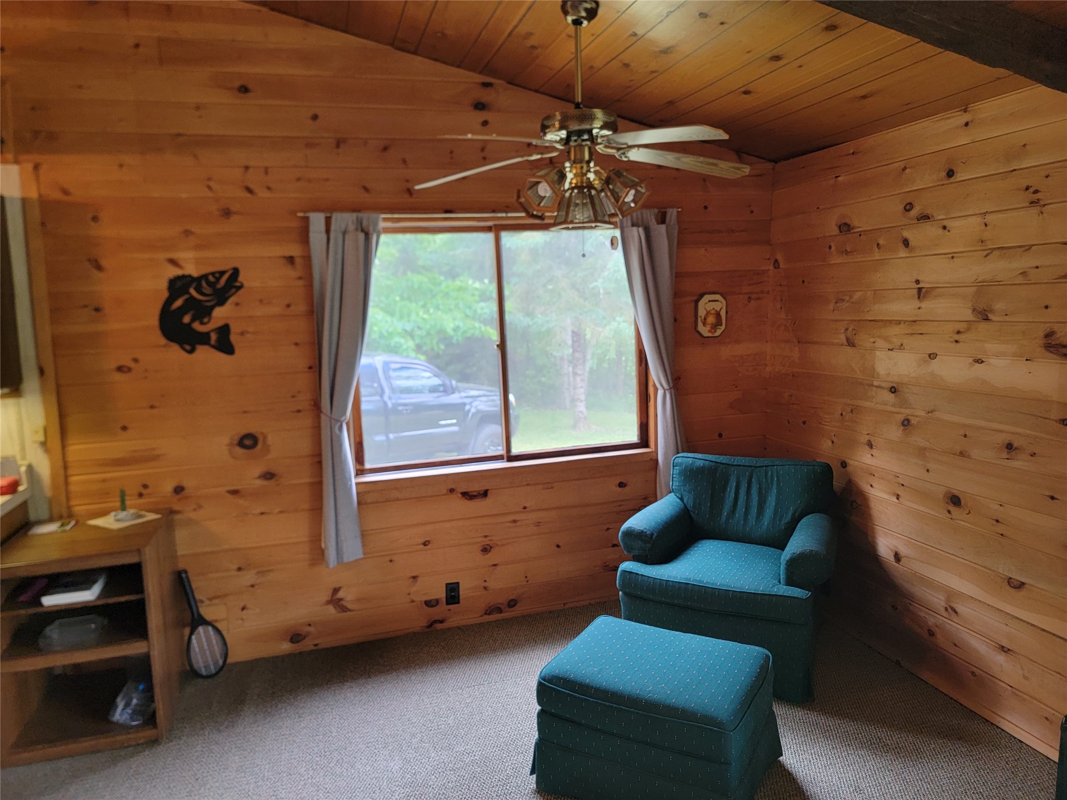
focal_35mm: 24
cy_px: 400
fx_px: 740
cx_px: 534
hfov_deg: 71.6
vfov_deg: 56.8
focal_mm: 6.7
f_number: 1.8
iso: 200
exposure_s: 1/60
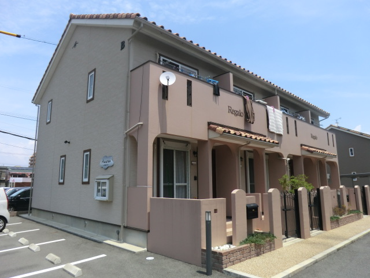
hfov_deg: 71.6
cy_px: 139
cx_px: 185
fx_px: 257
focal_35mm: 24
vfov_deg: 56.8
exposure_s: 1/250
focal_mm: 4.3
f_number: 7.5
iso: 80
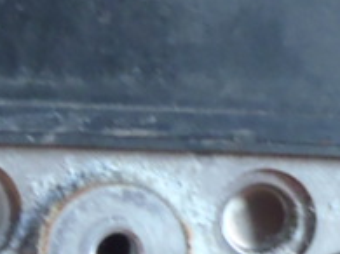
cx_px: 35
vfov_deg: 5.9
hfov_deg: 7.9
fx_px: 2454
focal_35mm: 250
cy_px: 261
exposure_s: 1/15
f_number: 4.6
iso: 200
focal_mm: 6.83
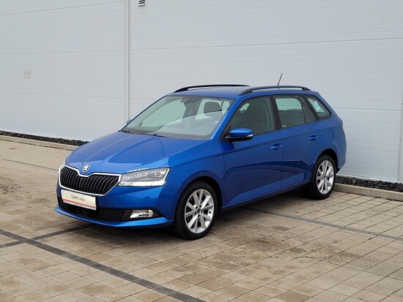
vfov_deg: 53.1
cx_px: 202
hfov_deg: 67.3
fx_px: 303
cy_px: 151
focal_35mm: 26
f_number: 1.8
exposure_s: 1/153
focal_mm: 5.4
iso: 40
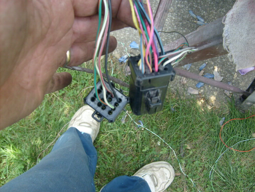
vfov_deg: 40.7
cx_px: 128
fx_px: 258
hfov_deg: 52.6
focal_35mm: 35
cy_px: 96
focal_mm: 5.8
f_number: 2.8
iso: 80
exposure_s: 1/125
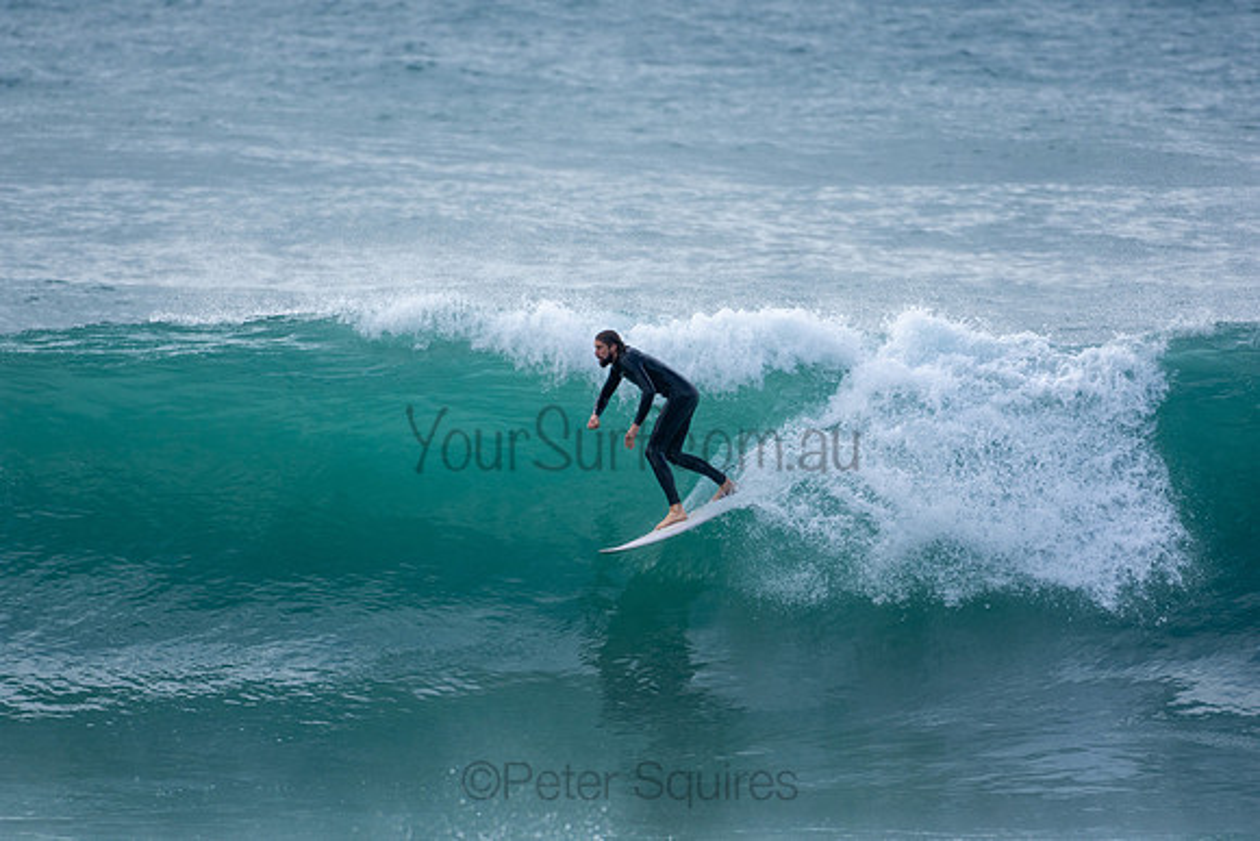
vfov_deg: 1.8
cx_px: 630
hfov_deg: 2.7
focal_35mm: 750
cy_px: 420
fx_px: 26255
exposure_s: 1/800
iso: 220
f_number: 5.6
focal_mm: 500
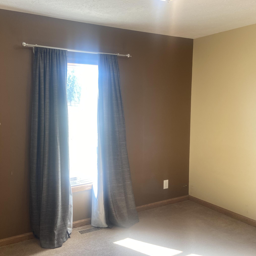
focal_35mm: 34
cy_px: 133
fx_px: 284
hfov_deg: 48.4
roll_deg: -0.7
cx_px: 119
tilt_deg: -6.2
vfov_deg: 48.4
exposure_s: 1/60
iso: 64
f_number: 1.8
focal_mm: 4.25
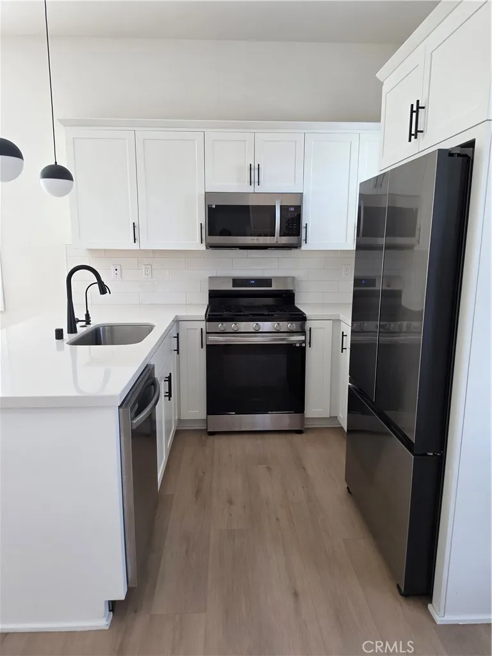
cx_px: 246
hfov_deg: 58.9
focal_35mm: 23
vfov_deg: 73.9
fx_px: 436
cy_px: 328
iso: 100
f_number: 1.4
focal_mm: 6.5
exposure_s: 1/120
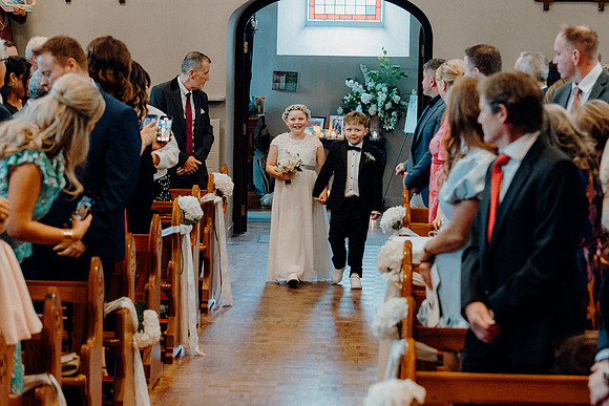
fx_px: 1777
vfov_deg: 13.0
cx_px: 304
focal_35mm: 105
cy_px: 203
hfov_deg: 19.5
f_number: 3.2
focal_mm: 70
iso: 2500
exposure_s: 1/160
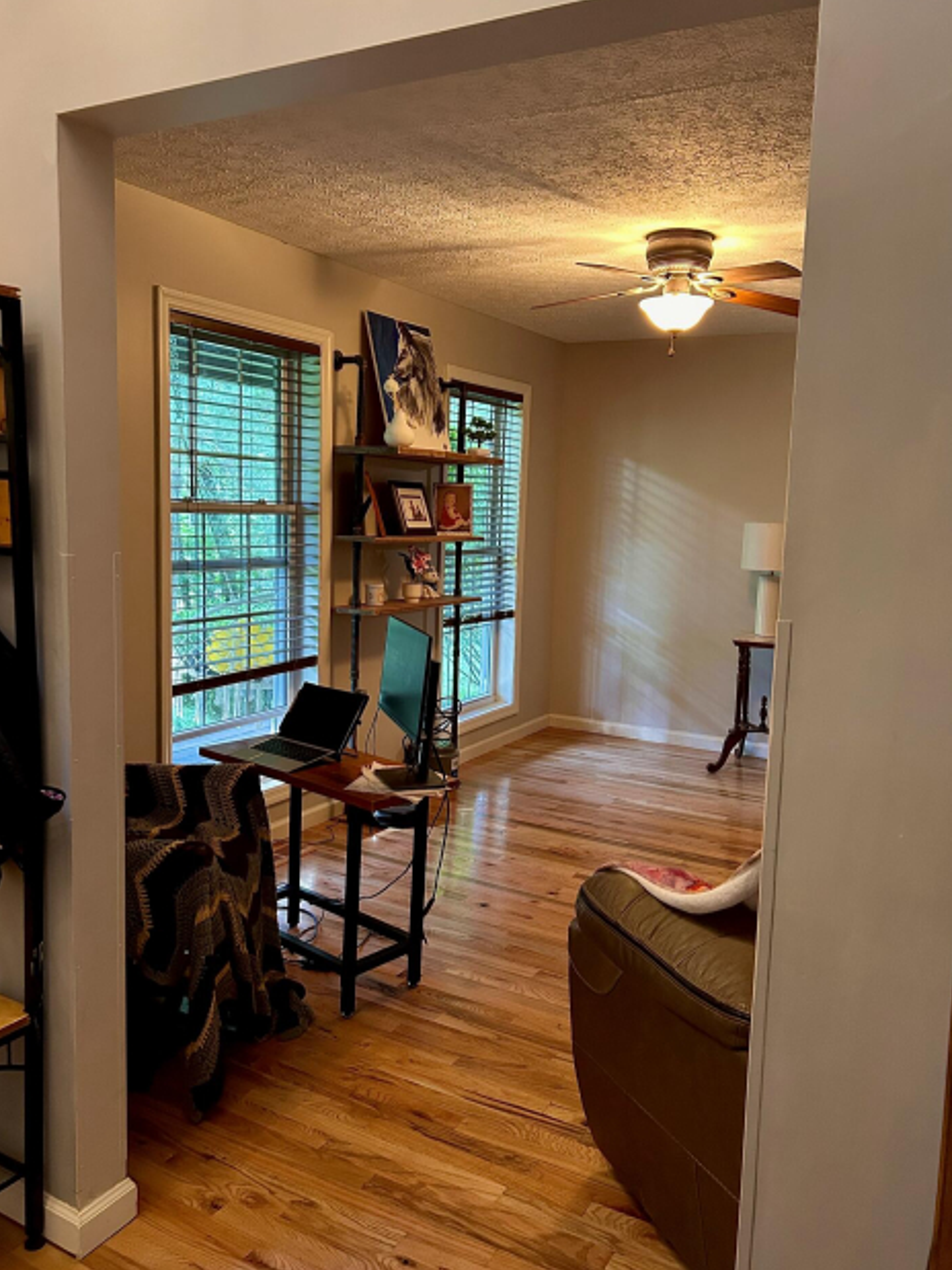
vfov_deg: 63.5
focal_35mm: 28
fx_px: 1027
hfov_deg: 49.7
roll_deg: -1.4
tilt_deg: -6.6
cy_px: 631
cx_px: 466
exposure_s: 1/40
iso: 500
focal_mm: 5.7
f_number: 1.5
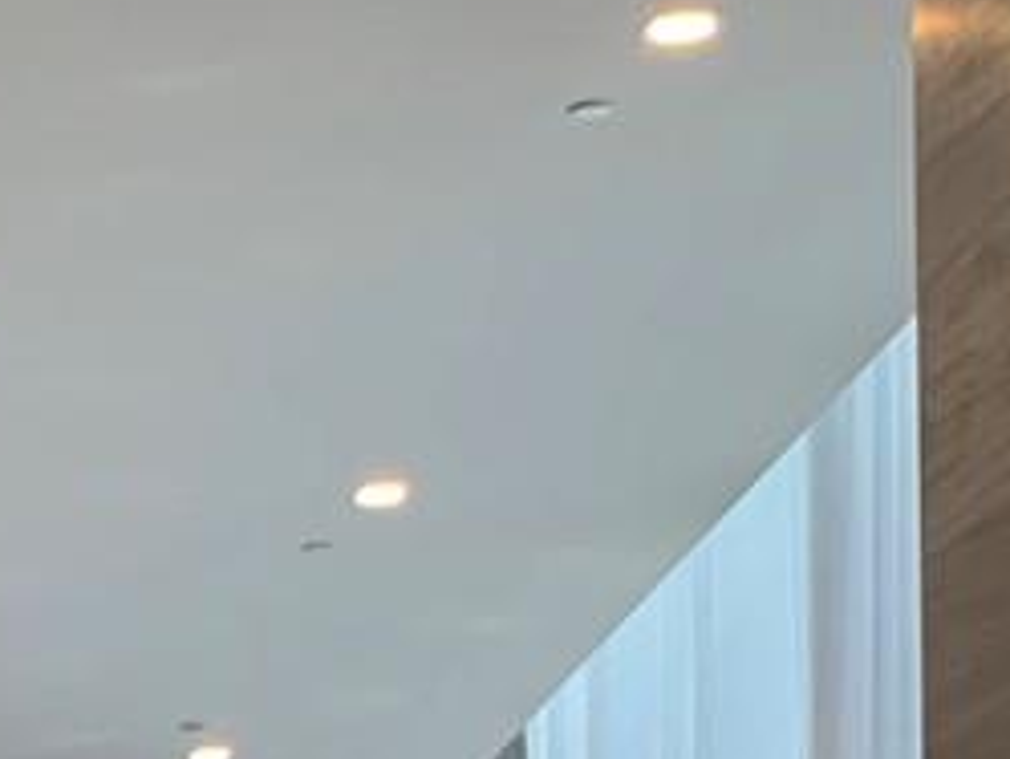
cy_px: 1721
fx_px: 4875
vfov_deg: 8.3
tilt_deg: +1.8
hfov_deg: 11.3
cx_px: -576
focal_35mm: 167
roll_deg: -0.2
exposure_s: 1/120
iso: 80
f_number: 1.8
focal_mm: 4.25
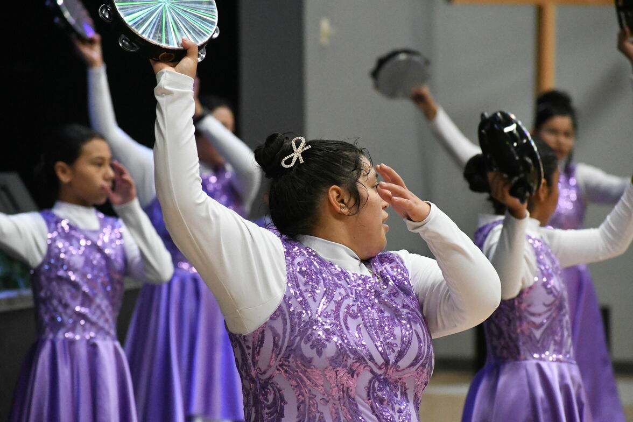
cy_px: 211
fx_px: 4079
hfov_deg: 8.9
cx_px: 316
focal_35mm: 232
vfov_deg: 5.9
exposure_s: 1/250
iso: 10000
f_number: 6.3
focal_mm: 155
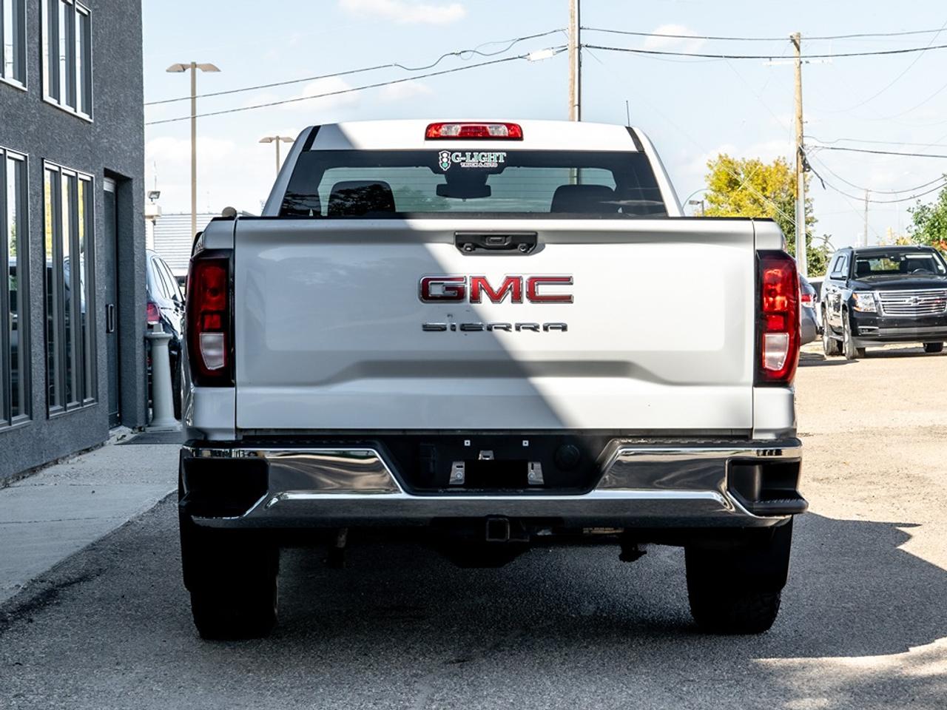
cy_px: 203
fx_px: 2614
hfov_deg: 20.5
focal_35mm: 96
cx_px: 480
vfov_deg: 15.4
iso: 100
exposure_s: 1/160
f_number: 8
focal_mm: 57
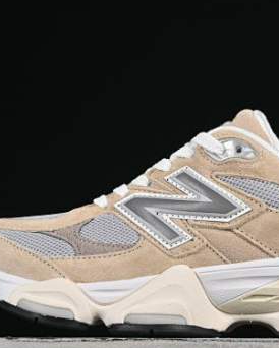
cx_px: 209
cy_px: 185
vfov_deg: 12.8
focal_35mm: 150
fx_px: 1547
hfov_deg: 10.3
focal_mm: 50
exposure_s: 1/80
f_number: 8
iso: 160
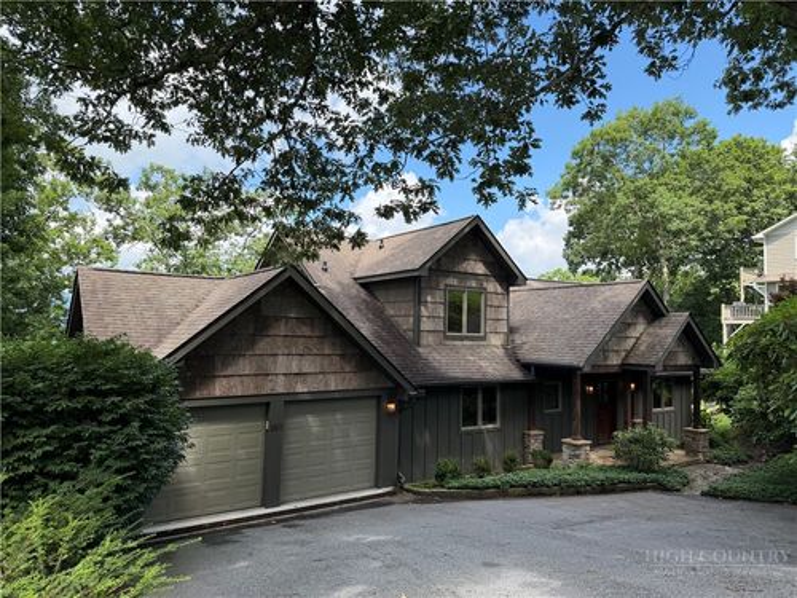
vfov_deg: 56.8
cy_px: 299
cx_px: 398
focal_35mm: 24
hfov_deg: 71.6
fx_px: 553
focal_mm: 6.76
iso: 100
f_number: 1.78
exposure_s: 1/1493
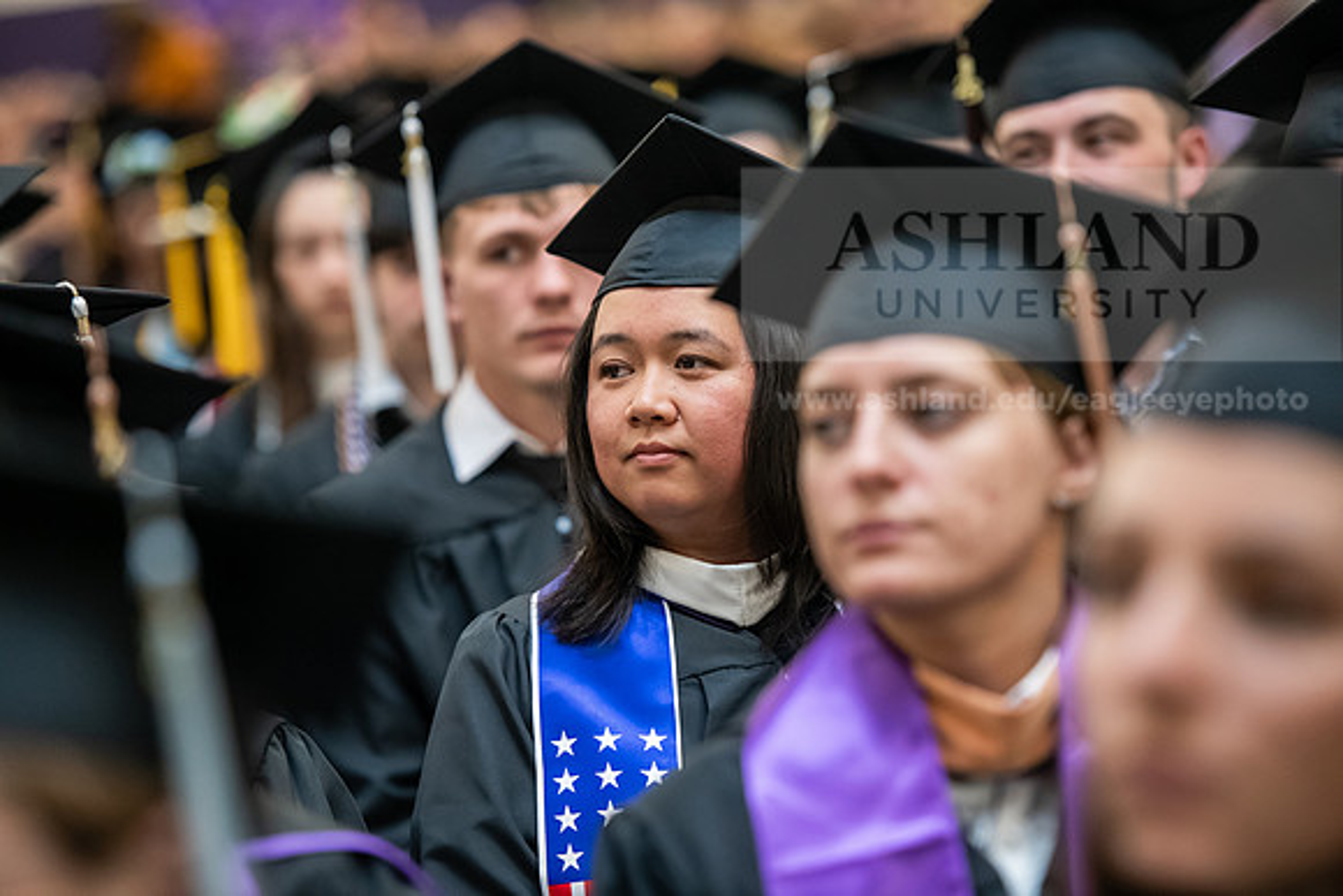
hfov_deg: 13.2
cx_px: 672
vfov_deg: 8.9
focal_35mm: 155
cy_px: 448
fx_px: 5783
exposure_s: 1/200
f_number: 3.2
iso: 3200
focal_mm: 155
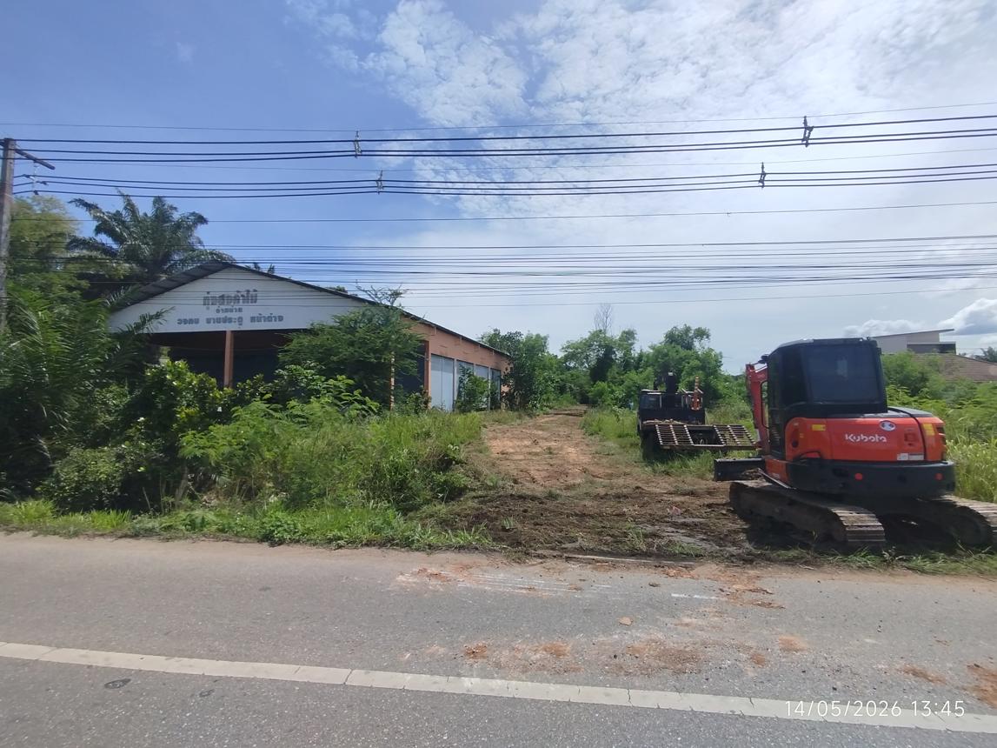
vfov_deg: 81.7
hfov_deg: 98.2
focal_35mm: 15
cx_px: 498
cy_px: 374
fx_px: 432
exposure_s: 1/2807
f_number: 2.2
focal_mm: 1.65
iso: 50
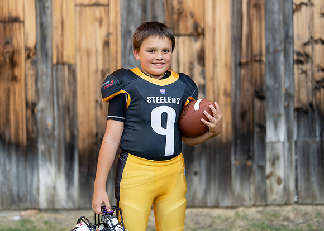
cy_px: 106
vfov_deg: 24.6
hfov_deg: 34.0
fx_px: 530
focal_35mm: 58
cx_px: 155
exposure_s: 1/2000
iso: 100
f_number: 1.2
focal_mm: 50
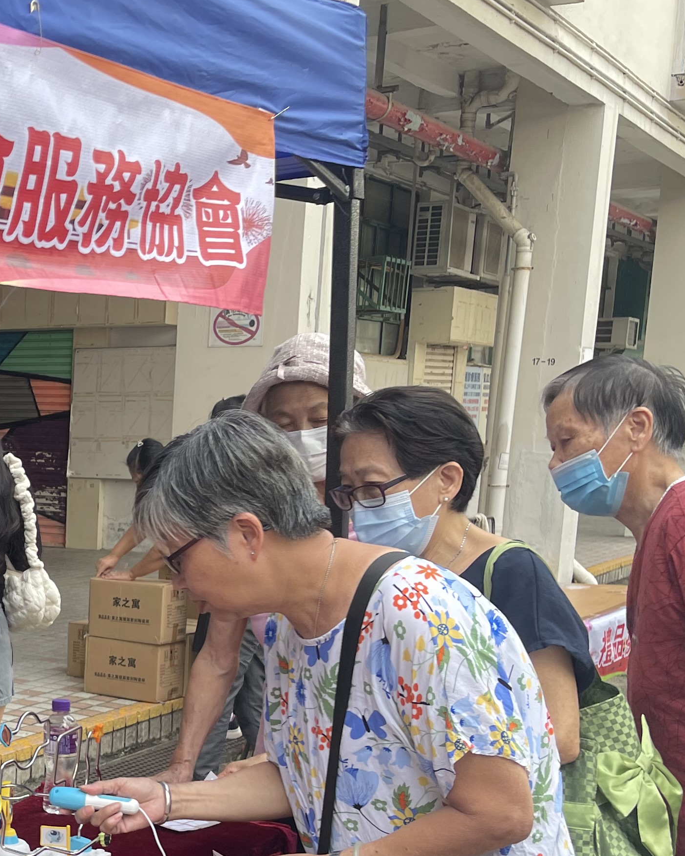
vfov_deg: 32.7
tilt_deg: -10.9
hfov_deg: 24.6
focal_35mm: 56
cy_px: 679
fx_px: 1419
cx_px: -132
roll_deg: -1.2
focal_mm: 5.1
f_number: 1.6
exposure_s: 1/391
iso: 32
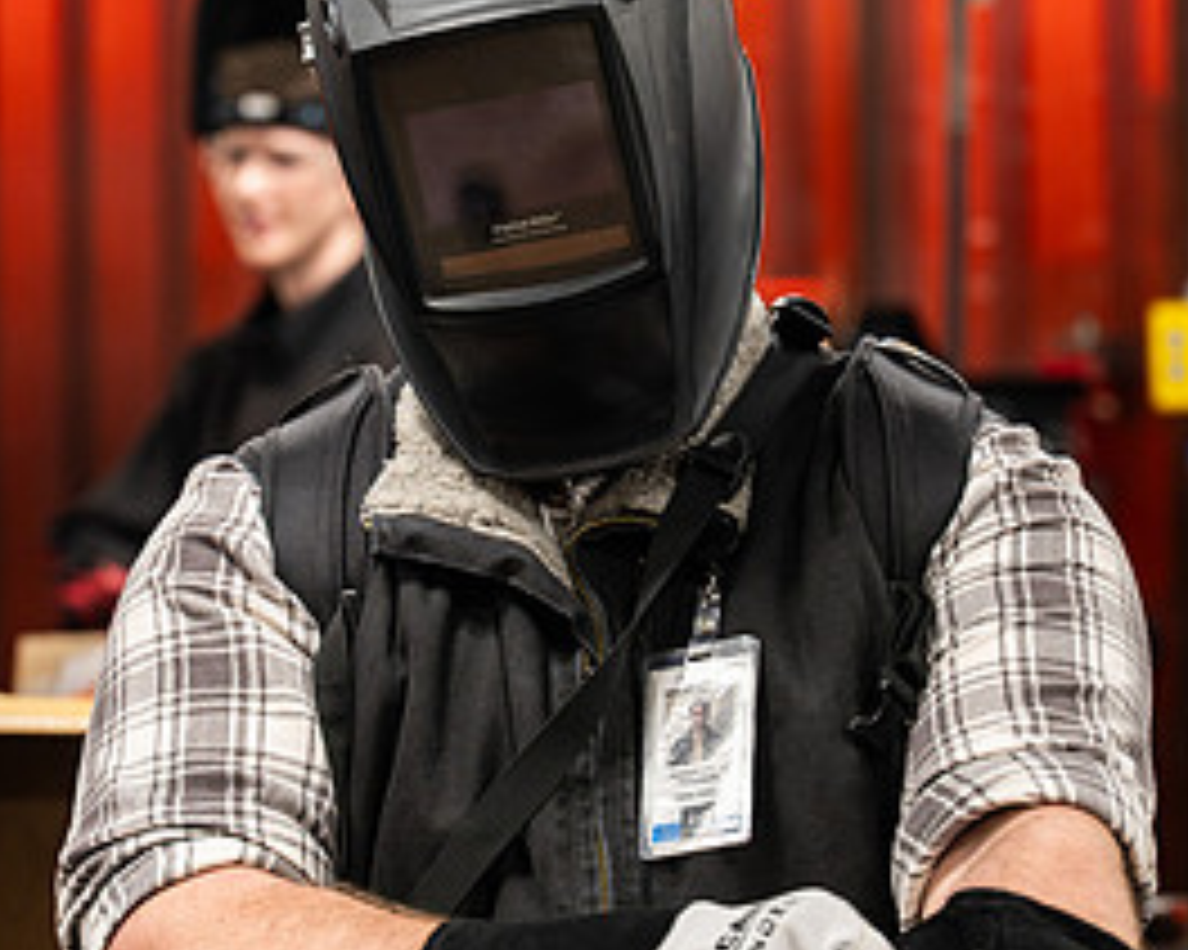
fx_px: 5553
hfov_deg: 12.2
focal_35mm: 158
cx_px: 603
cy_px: 345
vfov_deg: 9.8
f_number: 2.8
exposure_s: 1/200
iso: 800
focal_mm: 70
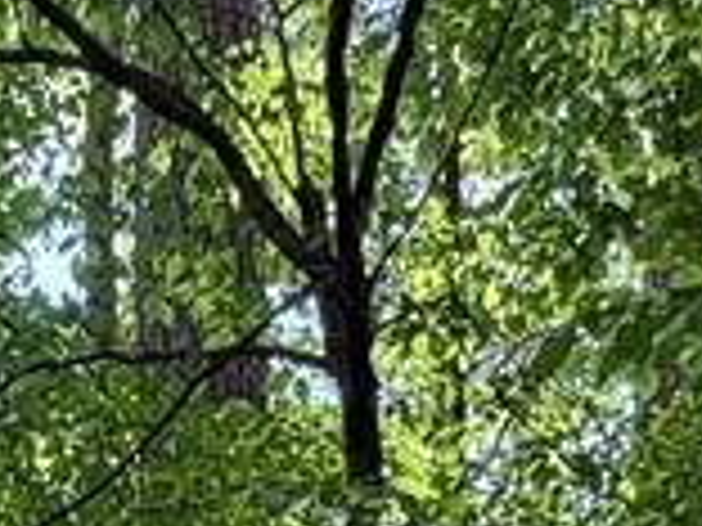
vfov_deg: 12.8
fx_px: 1866
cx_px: -18
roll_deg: +1.0
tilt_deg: +0.4
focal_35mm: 92
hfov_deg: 20.5
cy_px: 1223
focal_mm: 2.22
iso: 200
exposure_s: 1/121
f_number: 2.2
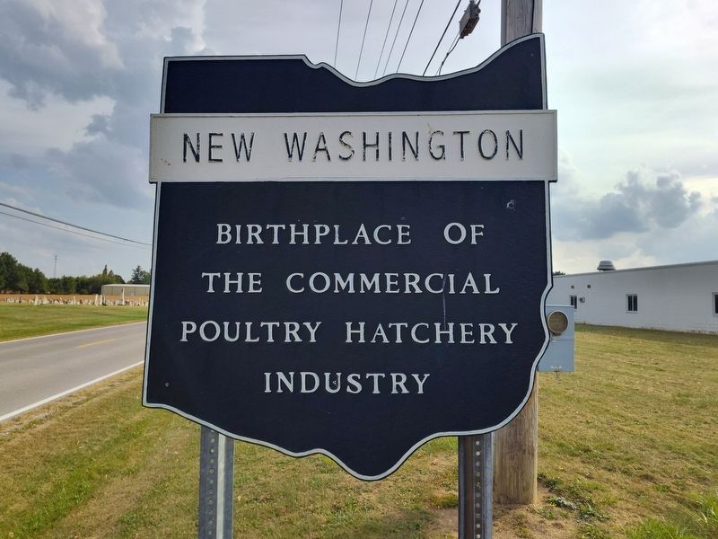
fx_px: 477
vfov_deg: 58.9
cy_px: 270
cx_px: 359
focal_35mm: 23
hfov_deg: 73.9
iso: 100
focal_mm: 5.56
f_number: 1.8
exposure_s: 1/1400
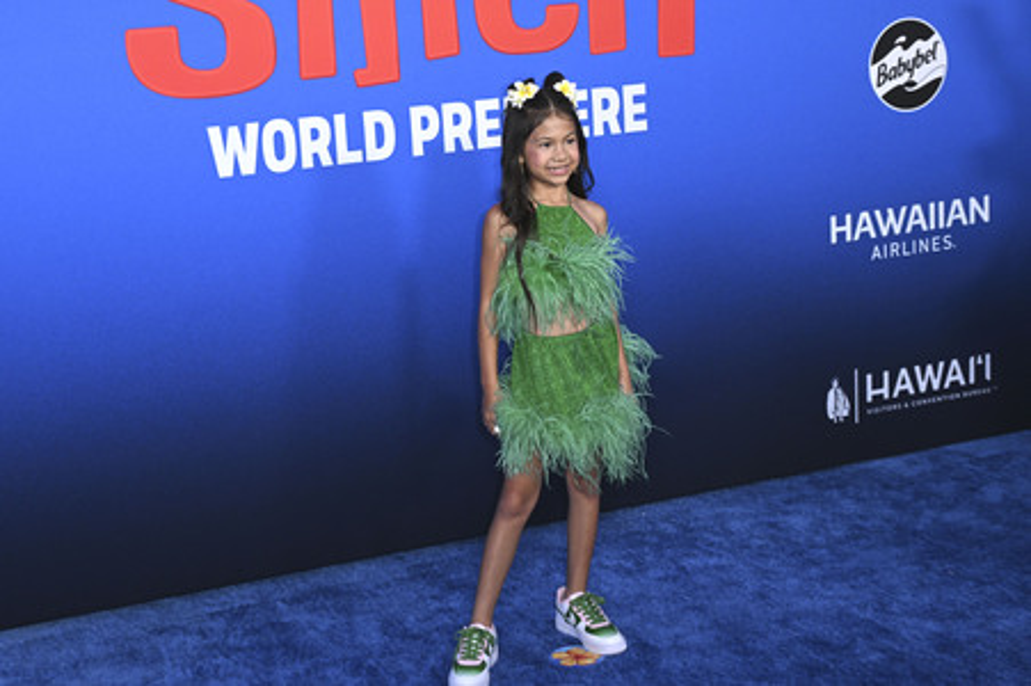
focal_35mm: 41
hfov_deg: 47.4
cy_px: 343
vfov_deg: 32.6
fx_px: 1173
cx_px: 516
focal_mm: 41
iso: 1600
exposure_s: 1/200
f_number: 6.3
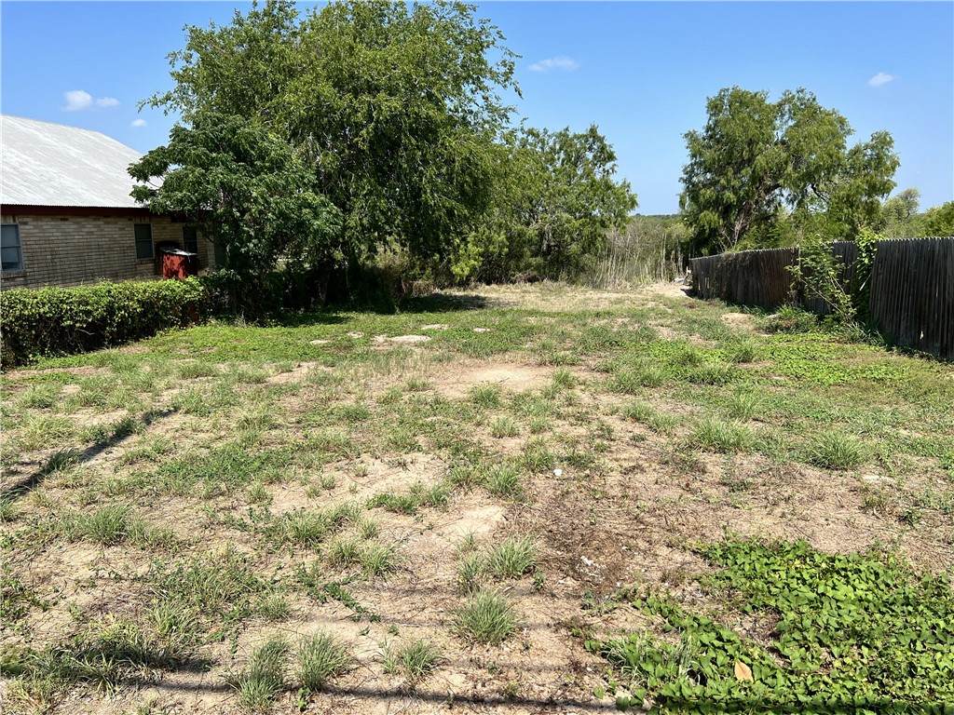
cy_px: 358
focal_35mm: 26
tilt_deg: -10.1
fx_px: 717
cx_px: 477
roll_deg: +0.3
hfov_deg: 67.3
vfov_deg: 53.1
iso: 50
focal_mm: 5.7
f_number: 1.5
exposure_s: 1/3704
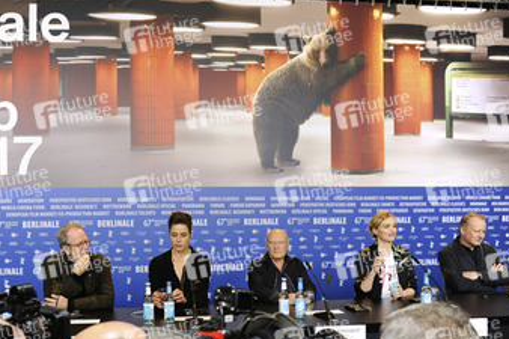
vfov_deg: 40.6
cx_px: 182
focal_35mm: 32
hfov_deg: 57.8
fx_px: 452
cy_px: 224
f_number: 4
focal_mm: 24
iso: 2000
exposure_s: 1/400
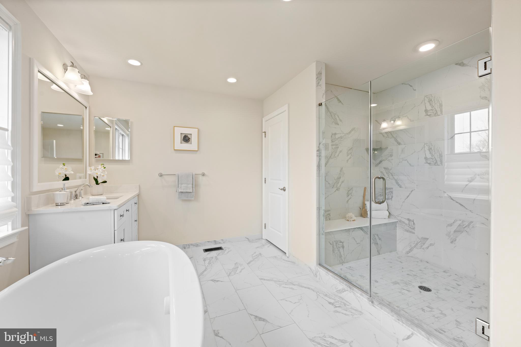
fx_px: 203
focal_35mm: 14
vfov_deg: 81.2
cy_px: 174
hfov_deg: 104.3
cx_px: 260
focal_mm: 14
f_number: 8
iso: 320
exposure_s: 1/15
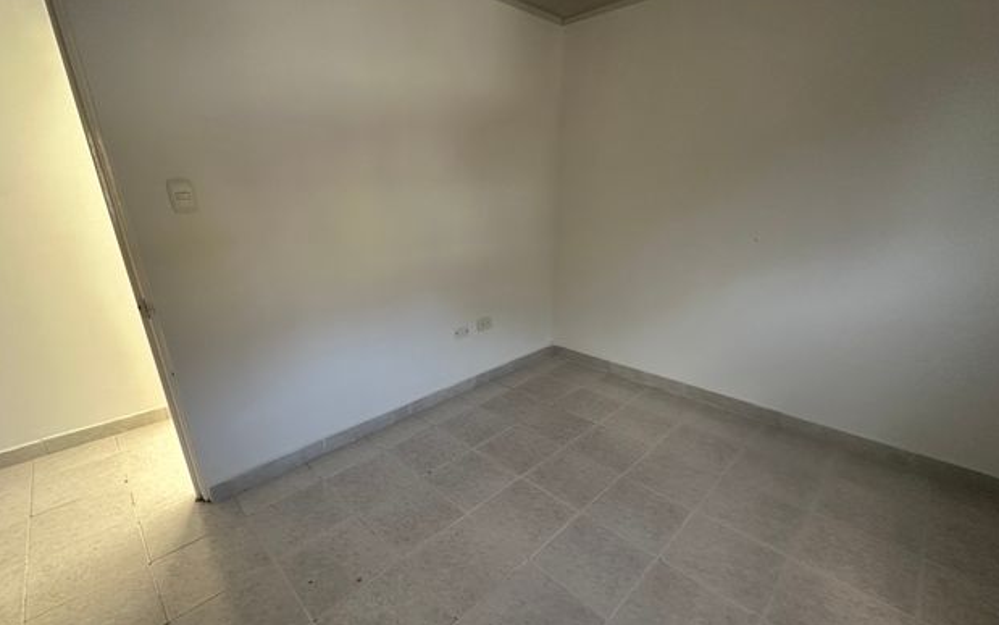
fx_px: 436
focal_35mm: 16
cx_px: 485
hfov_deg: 97.8
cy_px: 338
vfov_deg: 71.1
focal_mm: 2.22
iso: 320
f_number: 2.2
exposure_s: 1/94
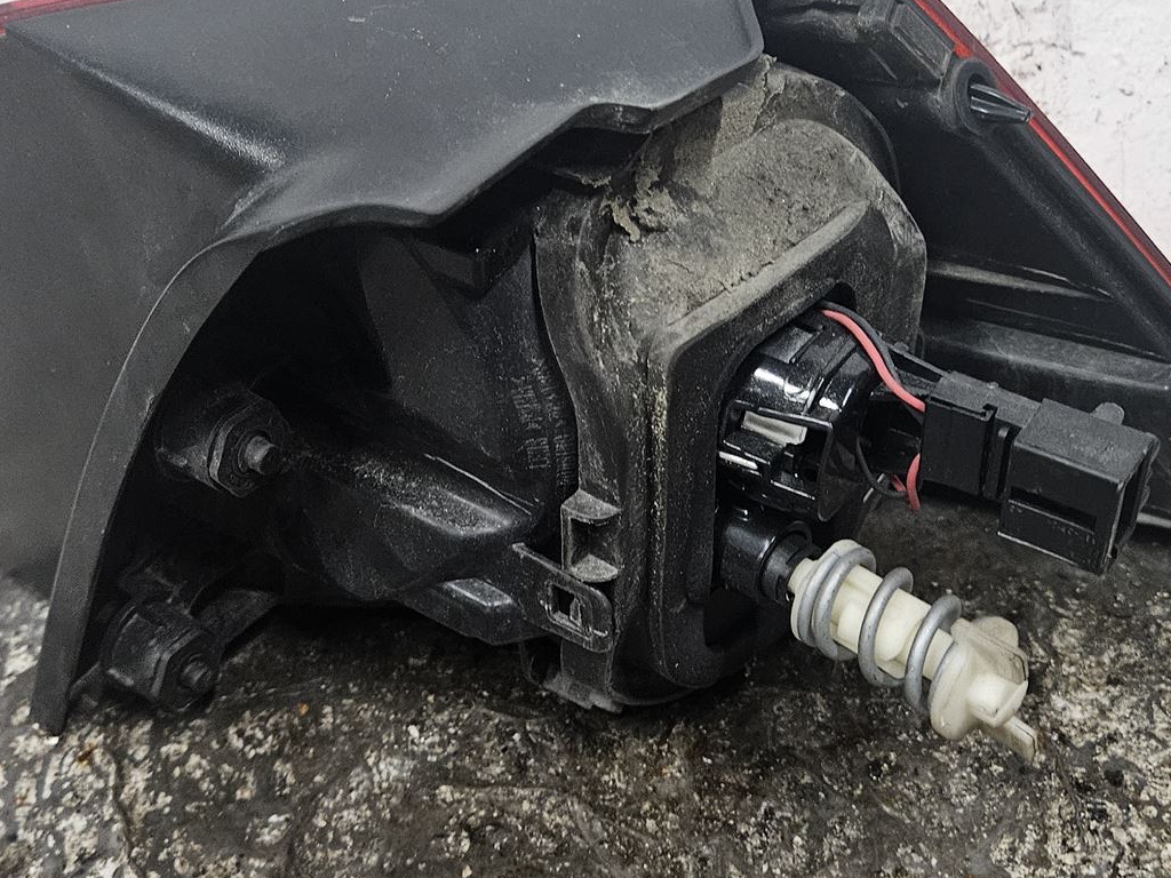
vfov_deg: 31.5
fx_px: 1556
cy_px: 381
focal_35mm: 46
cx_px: 557
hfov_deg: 41.2
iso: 500
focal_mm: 5.4
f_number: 1.8
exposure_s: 1/100
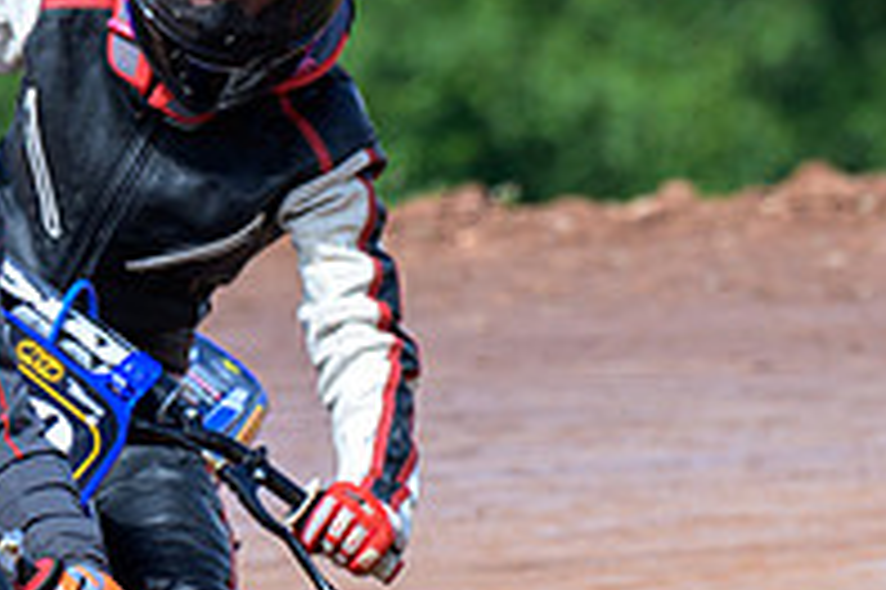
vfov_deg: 1.2
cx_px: 343
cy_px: 441
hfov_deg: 1.9
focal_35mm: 1099
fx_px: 27024
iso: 90
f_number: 5
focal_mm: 195
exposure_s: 1/400
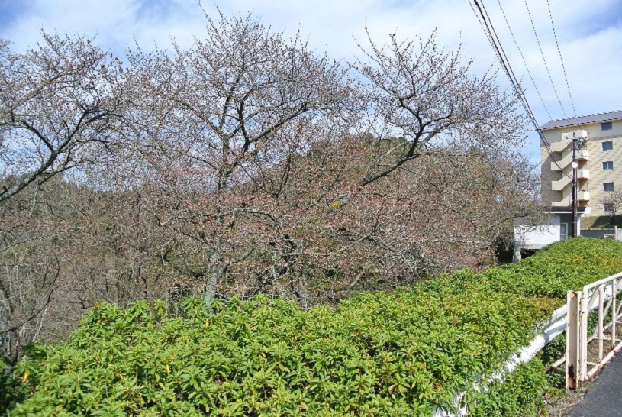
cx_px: 311
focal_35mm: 27
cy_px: 208
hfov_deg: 67.3
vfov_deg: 48.1
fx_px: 467
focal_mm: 10
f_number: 4.5
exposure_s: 1/640
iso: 100
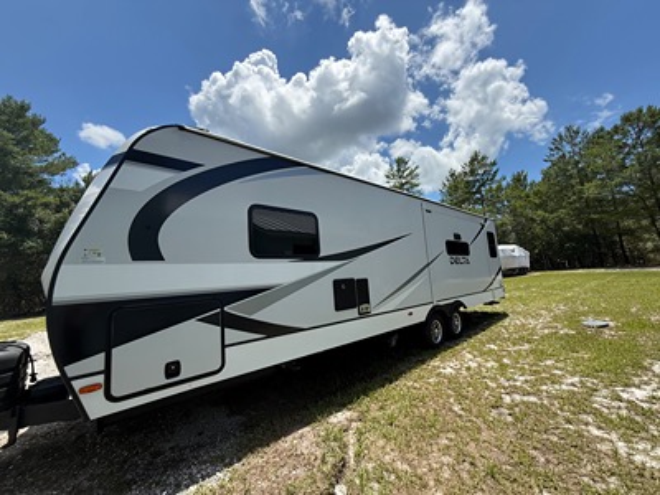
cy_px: 248
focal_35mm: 14
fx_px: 267
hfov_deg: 102.1
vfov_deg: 85.7
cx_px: 330
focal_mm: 2.22
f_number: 2.2
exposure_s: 1/2165
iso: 64
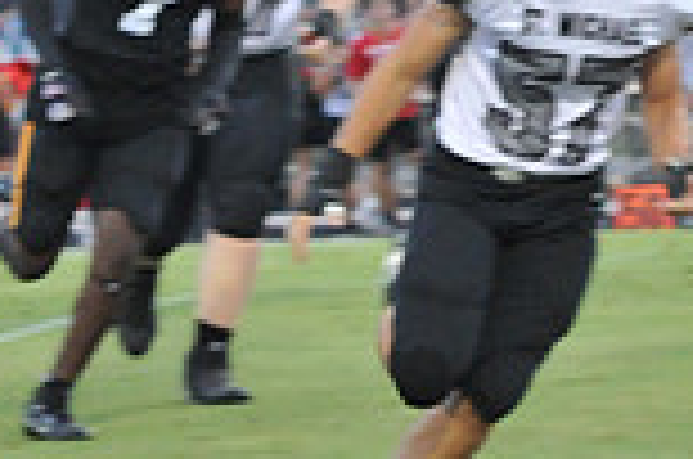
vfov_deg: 3.2
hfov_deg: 4.8
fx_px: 8107
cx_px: -598
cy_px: 392
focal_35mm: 422
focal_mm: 112
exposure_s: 1/250
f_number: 5.6
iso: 4000
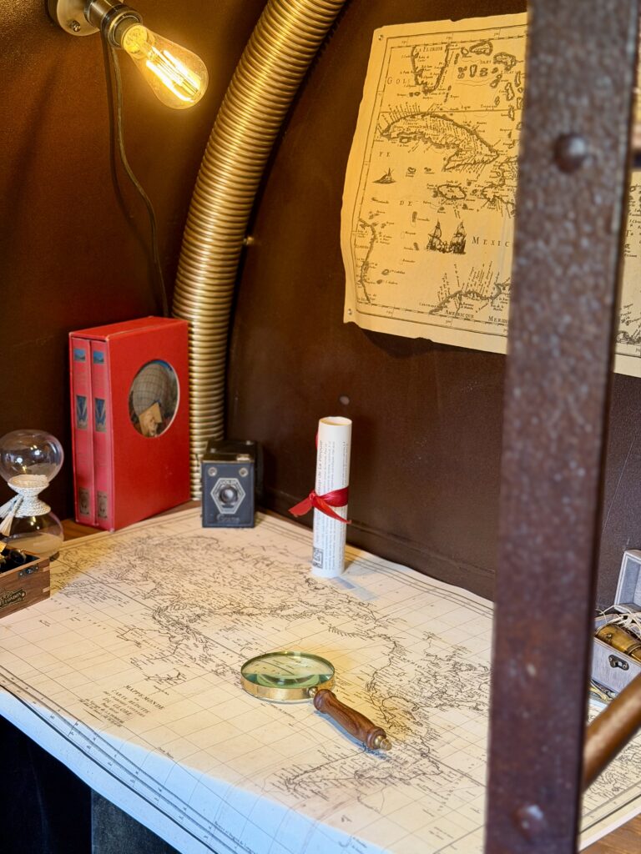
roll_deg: -2.0
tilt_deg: -14.4
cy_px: 427
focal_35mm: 48
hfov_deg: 30.3
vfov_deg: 39.7
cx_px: 320
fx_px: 1185
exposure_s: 1/50
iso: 200
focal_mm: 6.76
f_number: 1.78
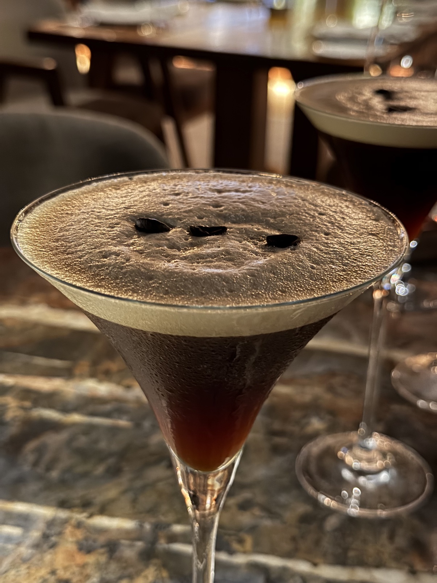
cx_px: 218
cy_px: 292
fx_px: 808
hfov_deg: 30.3
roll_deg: -2.0
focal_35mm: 48
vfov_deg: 39.7
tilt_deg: -25.2
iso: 640
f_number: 1.78
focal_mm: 6.76
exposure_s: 1/5
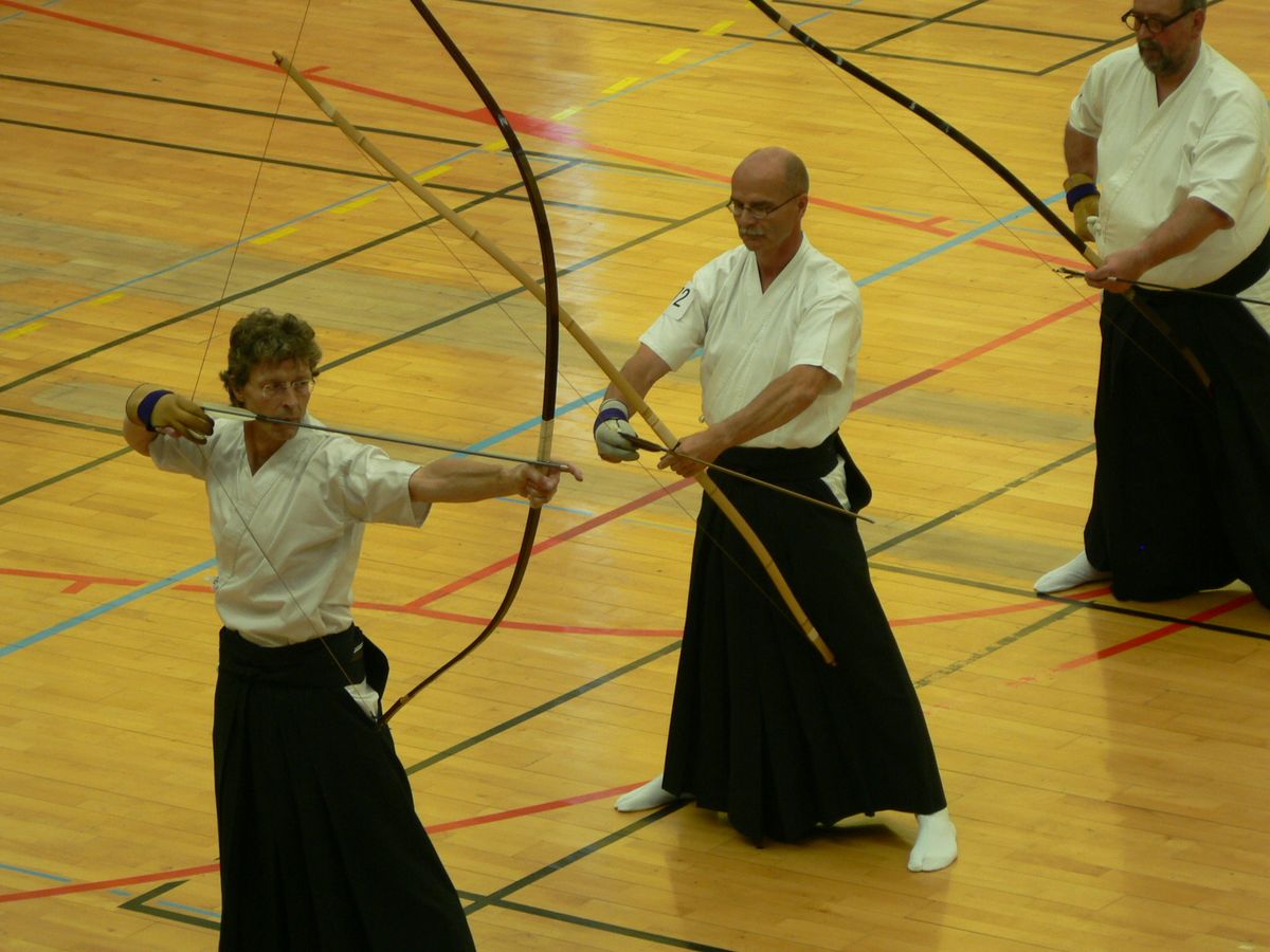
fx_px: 7521
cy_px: 476
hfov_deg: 9.7
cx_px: 635
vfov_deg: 7.2
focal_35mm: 205
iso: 100
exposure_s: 1/30
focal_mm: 34.2
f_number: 3.3
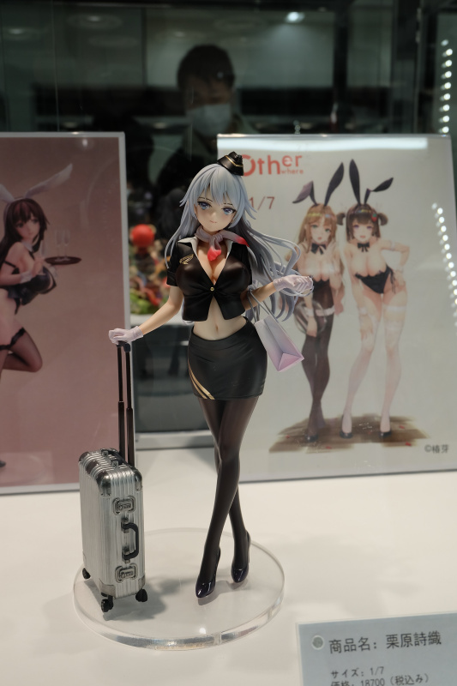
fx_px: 667
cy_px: 343
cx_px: 228
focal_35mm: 35
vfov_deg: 54.4
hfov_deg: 37.8
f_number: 5.6
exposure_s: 1/200
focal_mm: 23.2
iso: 400
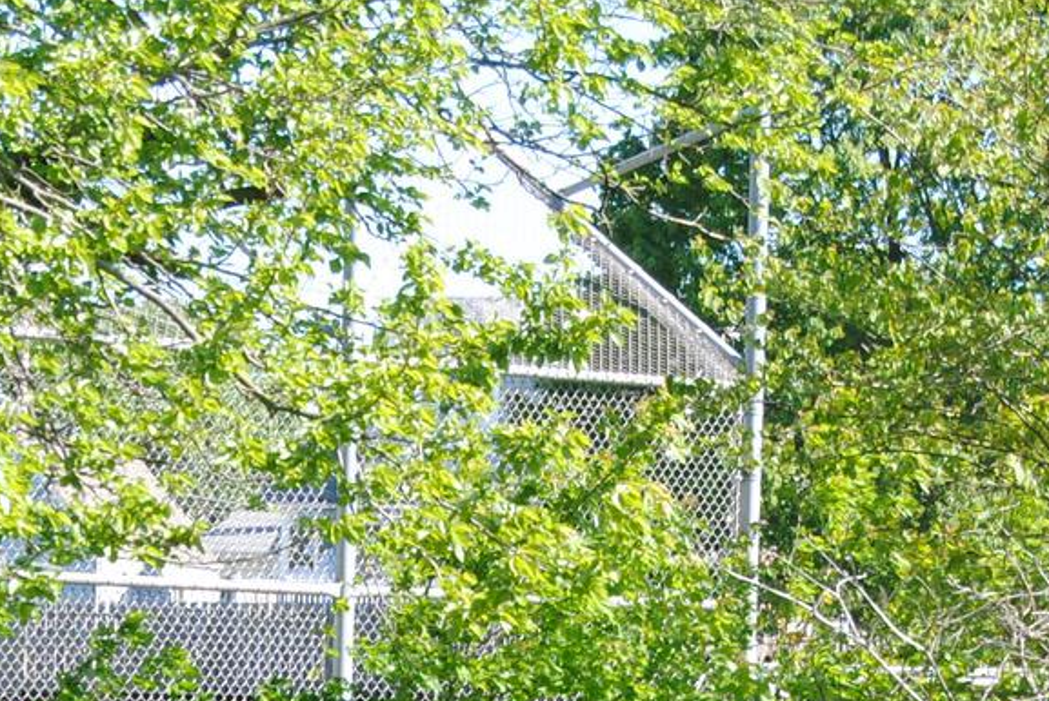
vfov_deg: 5.7
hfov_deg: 8.6
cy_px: 977
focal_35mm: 240
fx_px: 6994
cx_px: 482
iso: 100
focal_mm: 45
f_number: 5.6
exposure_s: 1/125
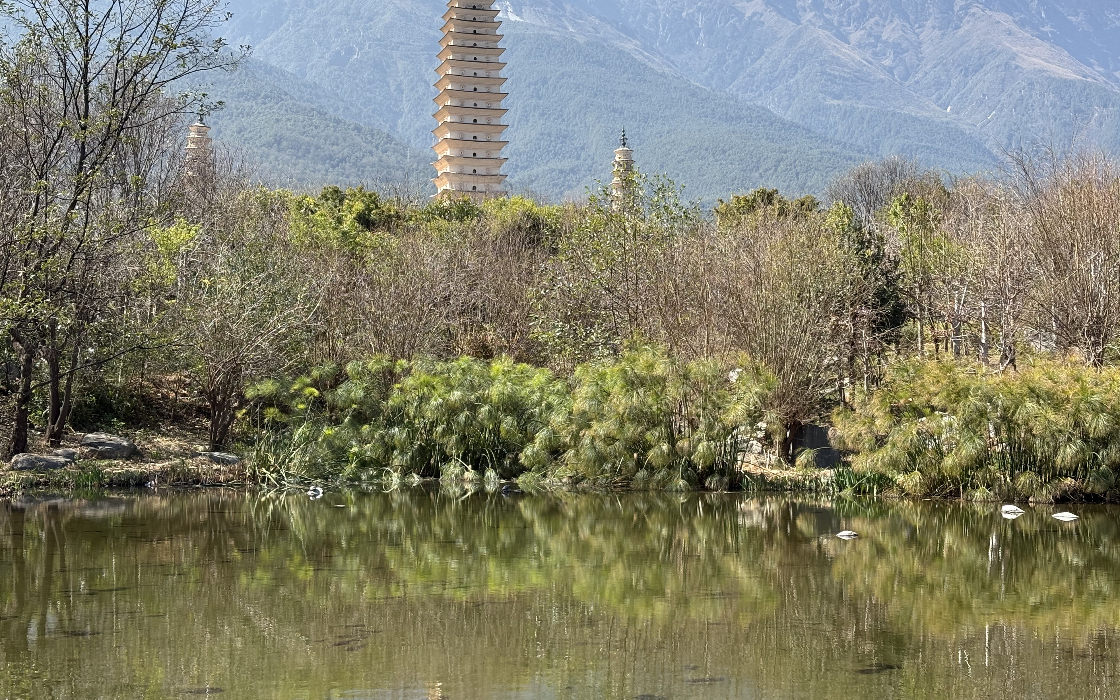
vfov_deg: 23.1
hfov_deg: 36.3
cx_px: 556
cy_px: 279
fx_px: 1709
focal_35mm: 56
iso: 32
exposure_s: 1/1484
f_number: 1.6
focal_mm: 5.96
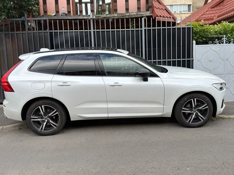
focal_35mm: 34
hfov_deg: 54.0
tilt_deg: -6.1
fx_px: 230
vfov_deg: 41.8
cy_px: 88
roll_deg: +3.0
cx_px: 117
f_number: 1.78
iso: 64
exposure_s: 1/965
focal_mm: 6.76
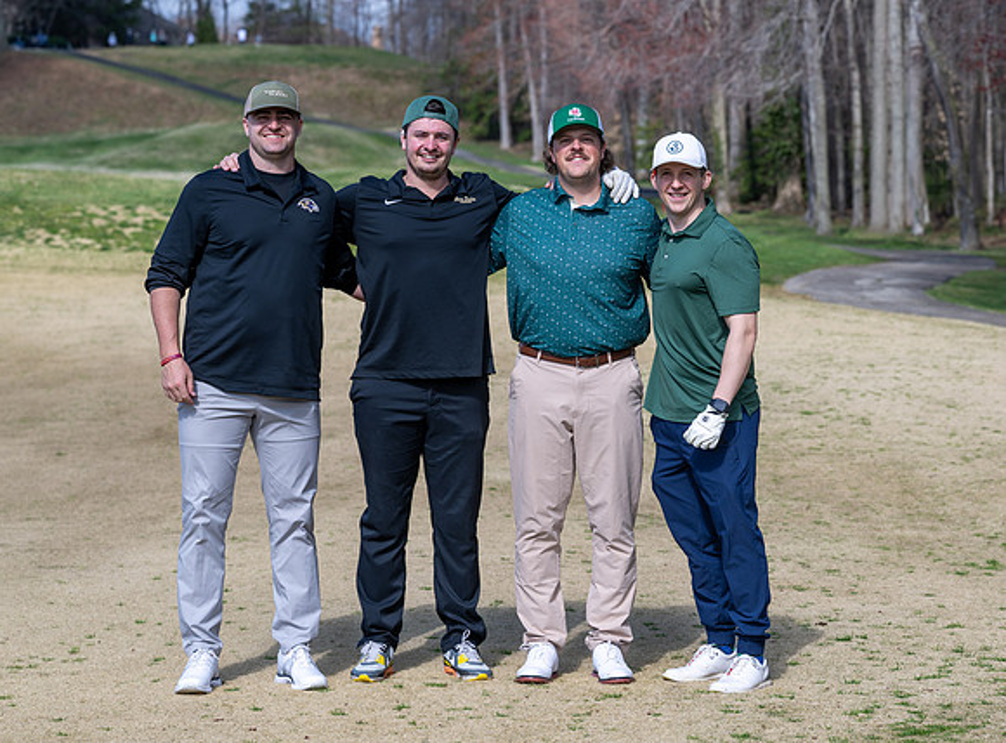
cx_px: 562
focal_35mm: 111
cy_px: 398
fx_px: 3206
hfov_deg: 17.8
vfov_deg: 13.2
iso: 90
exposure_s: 1/500
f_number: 5
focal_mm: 92
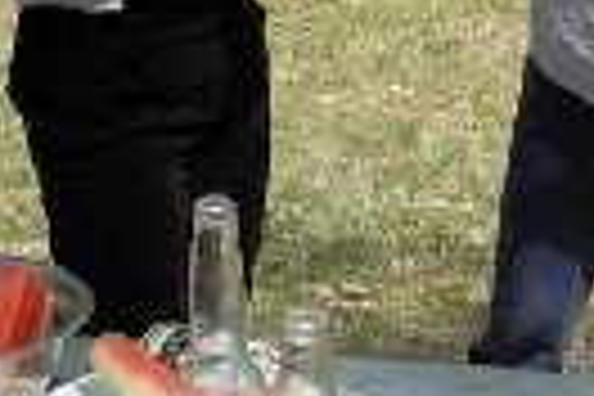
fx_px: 2376
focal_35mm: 144
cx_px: 526
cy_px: -292
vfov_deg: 9.1
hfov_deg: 14.1
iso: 79
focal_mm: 6.3
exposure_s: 1/395
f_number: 4.9
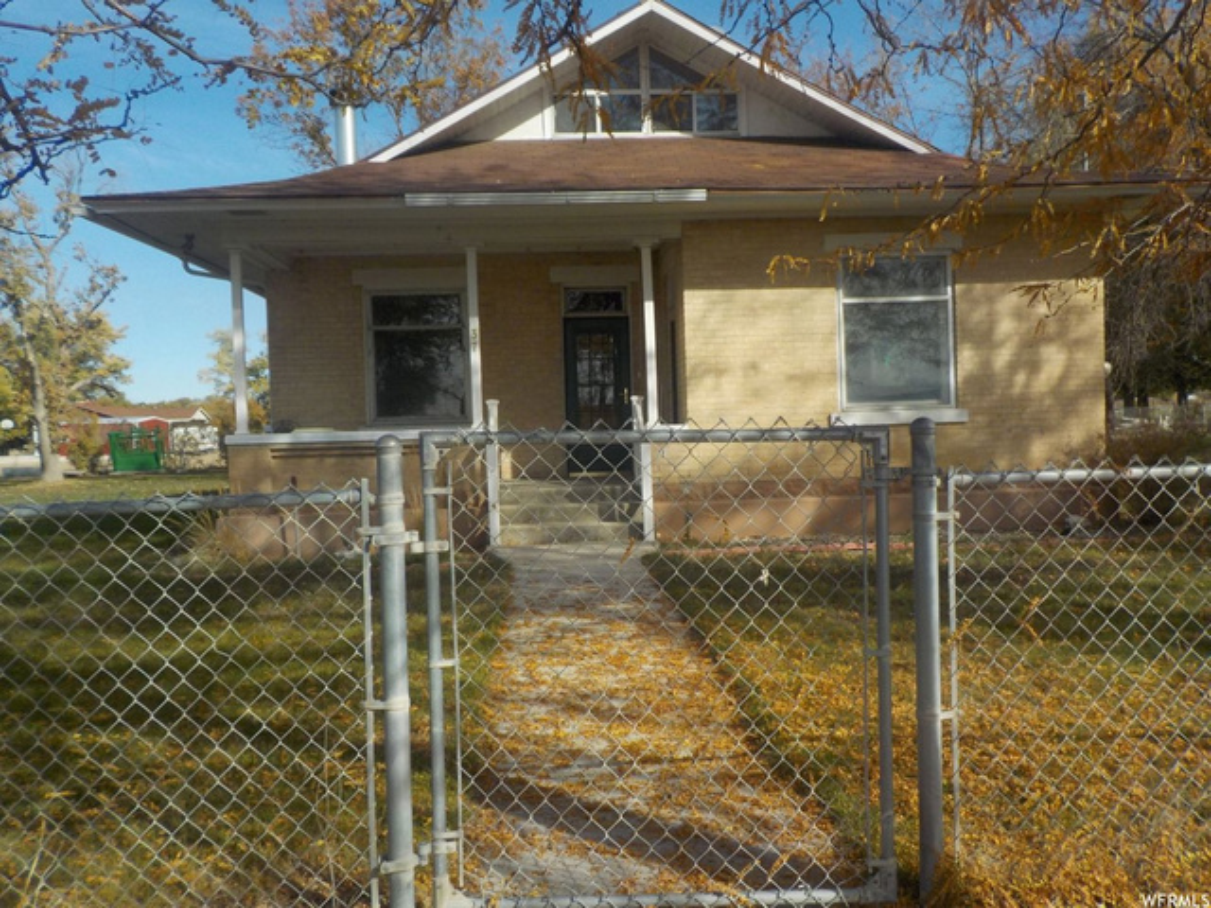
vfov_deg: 46.8
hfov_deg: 60.0
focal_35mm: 30
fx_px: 1050
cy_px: 454
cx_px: 606
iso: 125
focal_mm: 4.1
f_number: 3.3
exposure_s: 1/1250
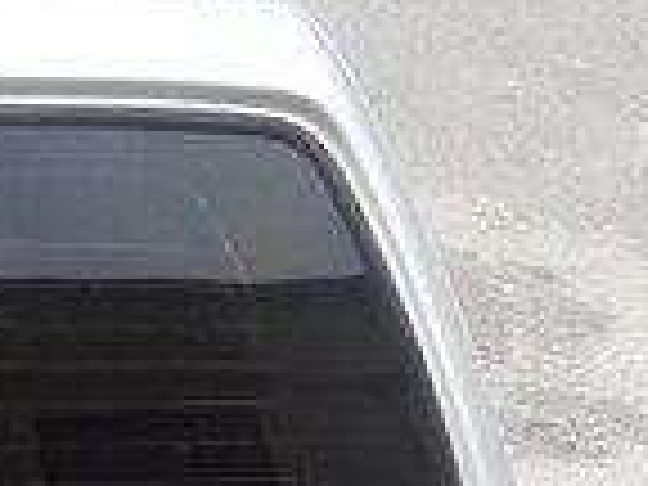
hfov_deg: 14.1
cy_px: 664
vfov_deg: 11.2
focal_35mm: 128
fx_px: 2396
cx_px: -418
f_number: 1.9
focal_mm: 3.7
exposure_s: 1/396
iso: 40
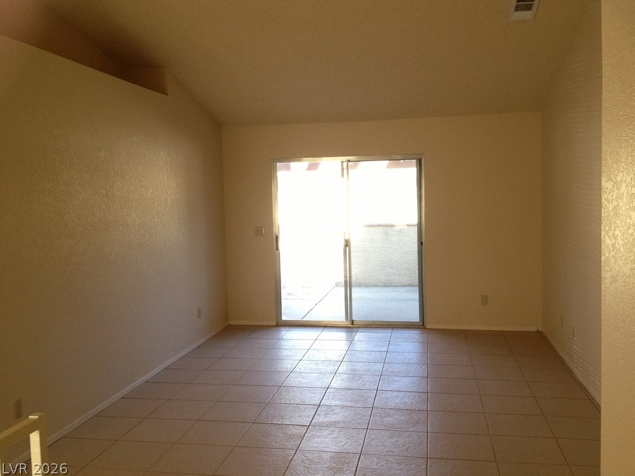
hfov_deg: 51.4
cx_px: 325
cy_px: 234
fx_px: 660
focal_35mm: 36
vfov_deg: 39.7
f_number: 2.4
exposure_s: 1/120
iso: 160
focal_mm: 4.28
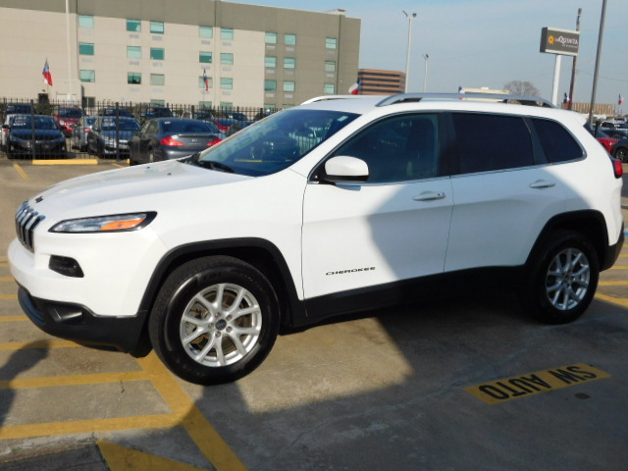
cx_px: 314
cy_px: 236
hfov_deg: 51.4
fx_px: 653
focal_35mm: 36
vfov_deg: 39.7
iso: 125
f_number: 7
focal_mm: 6.3
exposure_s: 1/500
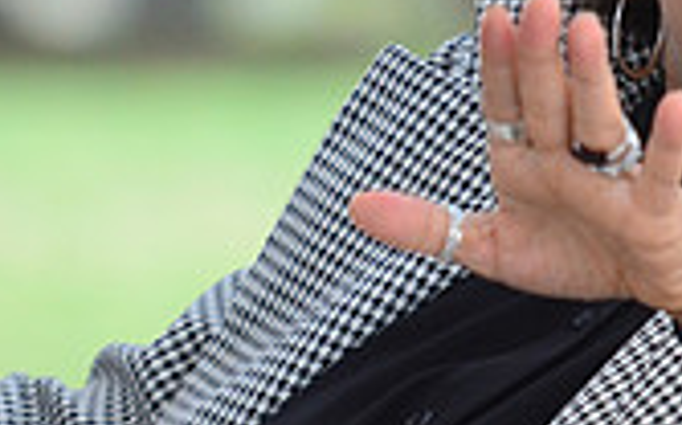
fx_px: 13759
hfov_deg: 2.8
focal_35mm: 741
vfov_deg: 1.8
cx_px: 1180
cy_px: 8
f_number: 2.8
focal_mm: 140
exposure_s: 1/320
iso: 800
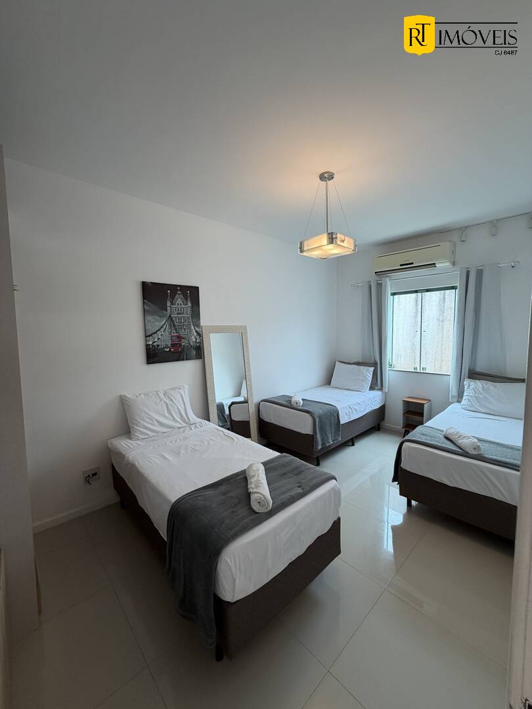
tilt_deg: -4.9
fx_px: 287
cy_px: 354
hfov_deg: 85.7
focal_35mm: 14
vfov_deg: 102.1
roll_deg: +0.6
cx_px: 266
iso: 100
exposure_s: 1/120
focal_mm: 2.22
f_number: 2.2
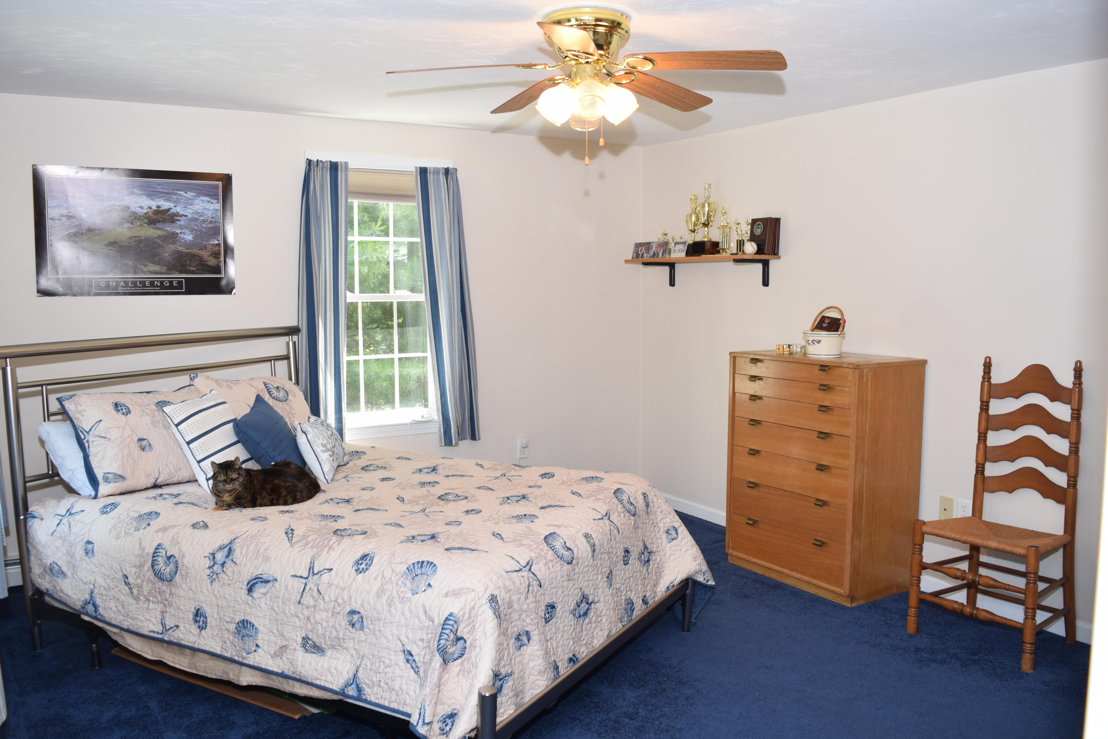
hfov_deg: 65.5
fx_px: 862
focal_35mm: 28
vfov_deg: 46.4
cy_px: 375
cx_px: 553
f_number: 4.5
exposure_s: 1/100
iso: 400
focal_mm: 18
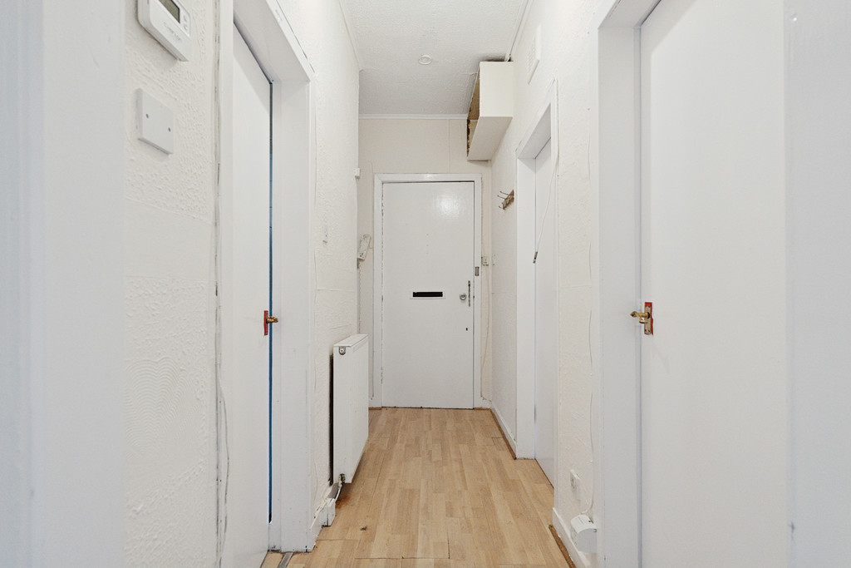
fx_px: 390
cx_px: 426
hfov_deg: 95.0
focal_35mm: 16
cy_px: 284
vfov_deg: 72.1
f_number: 4.5
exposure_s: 1/40
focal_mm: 11
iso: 1000
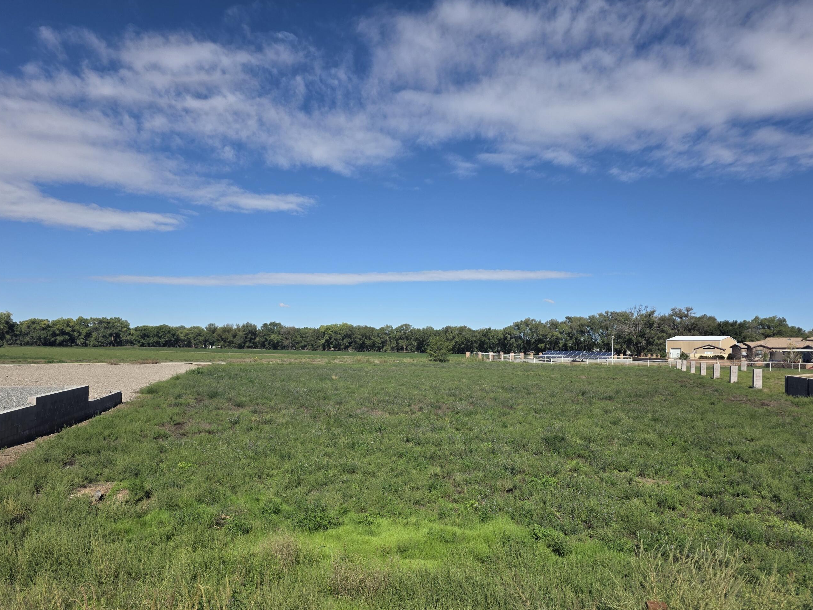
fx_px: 634
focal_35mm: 27
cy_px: 351
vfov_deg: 51.2
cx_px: 412
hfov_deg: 65.3
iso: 80
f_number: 1.7
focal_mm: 6.3
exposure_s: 1/7944
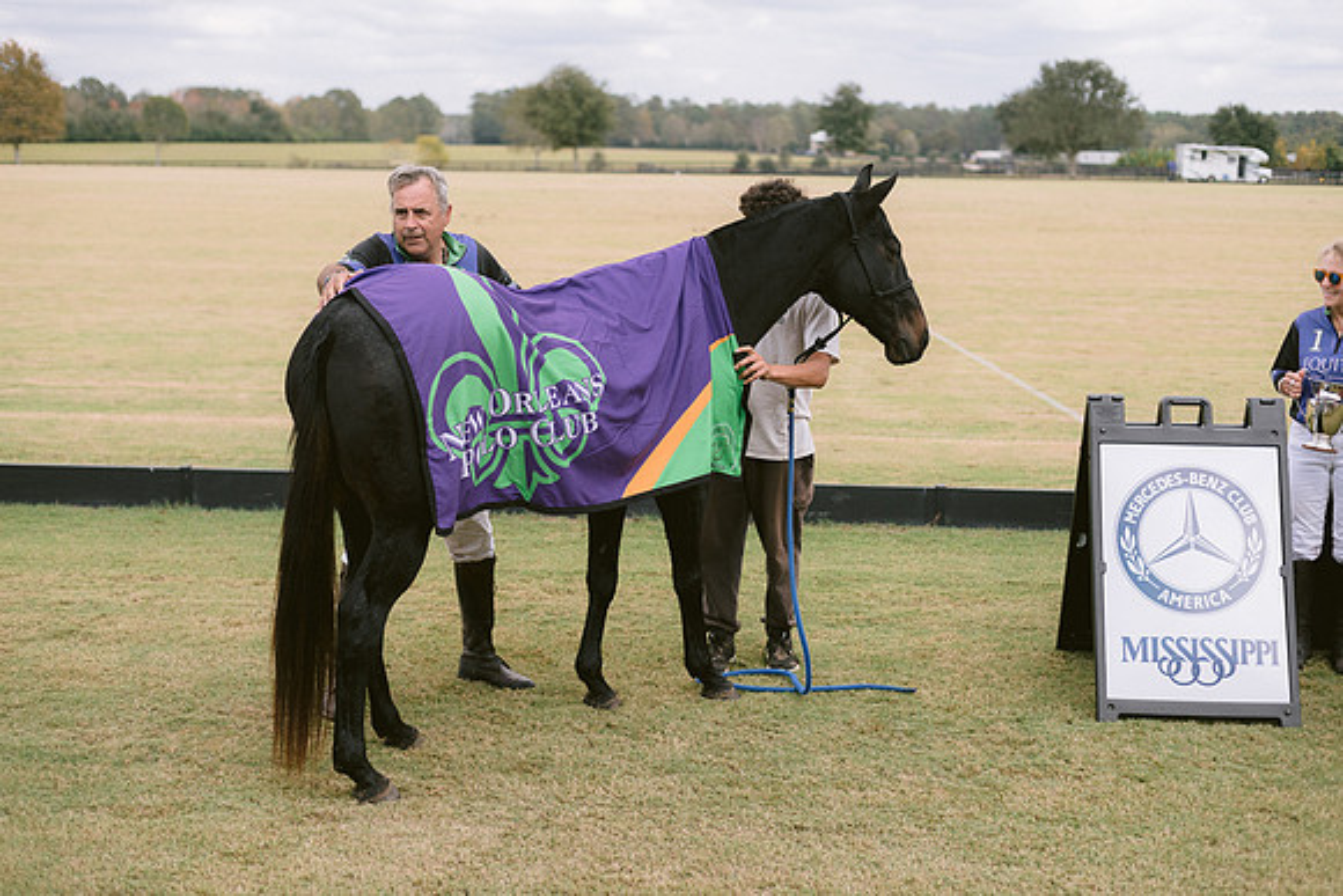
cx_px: 672
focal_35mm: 50
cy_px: 448
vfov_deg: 27.0
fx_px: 1866
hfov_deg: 39.6
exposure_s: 1/4000
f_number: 2.8
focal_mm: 50
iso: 200
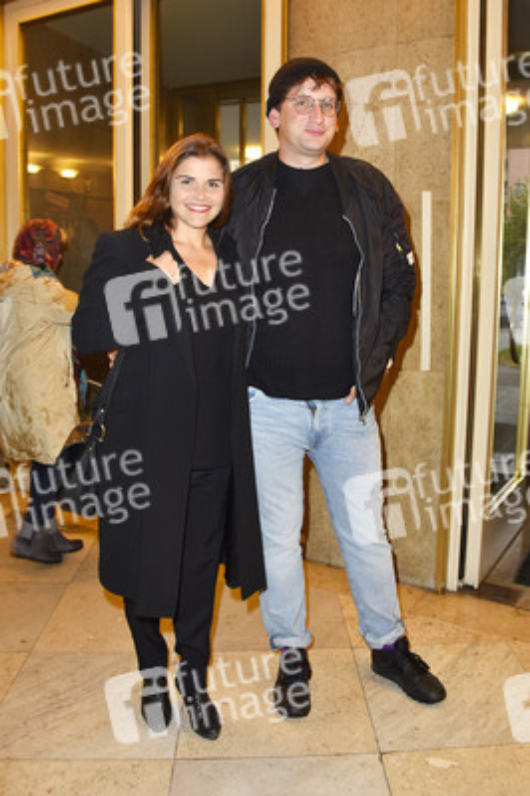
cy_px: 398
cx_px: 265
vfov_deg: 65.5
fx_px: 619
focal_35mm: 28
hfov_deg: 46.3
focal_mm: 28
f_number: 5.6
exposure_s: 1/60
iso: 640
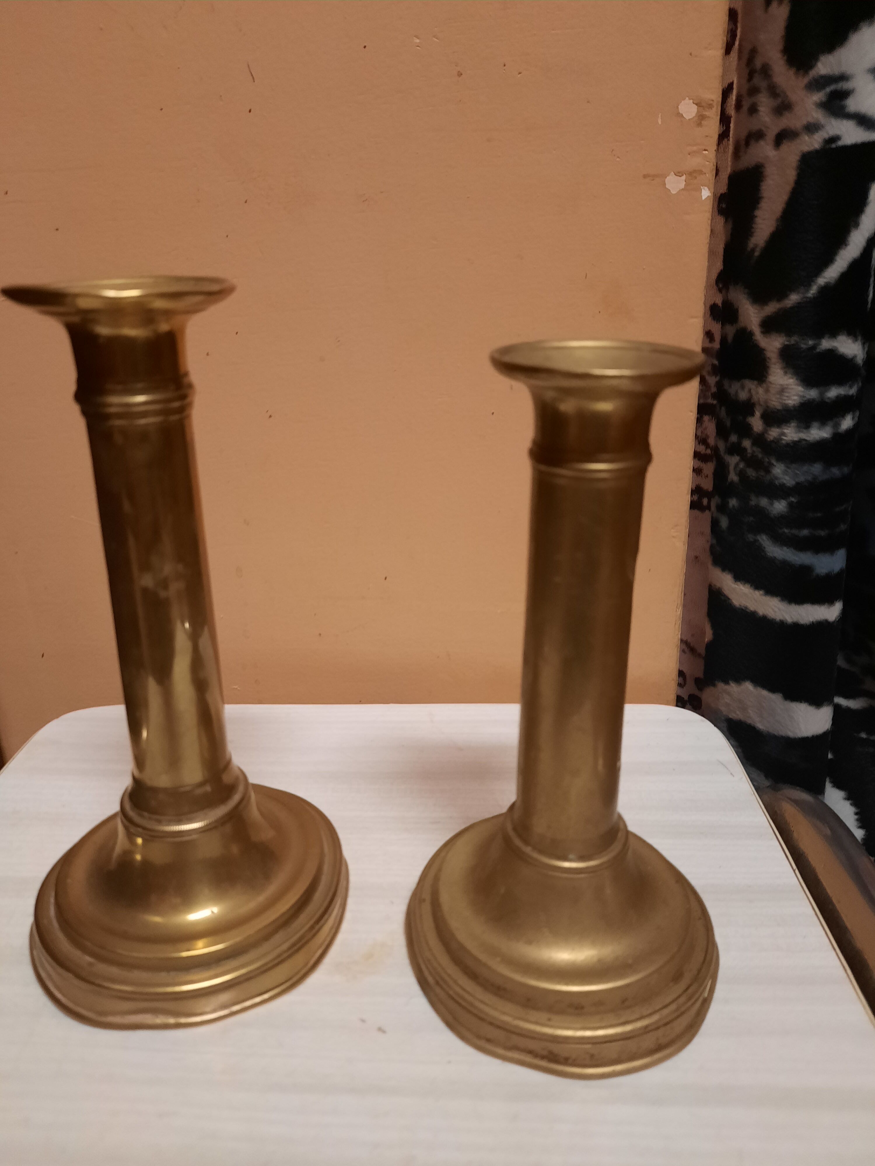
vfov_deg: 69.4
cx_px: 438
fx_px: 843
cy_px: 583
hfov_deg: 54.9
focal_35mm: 25
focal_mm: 4.6
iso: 320
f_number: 2
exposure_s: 1/33
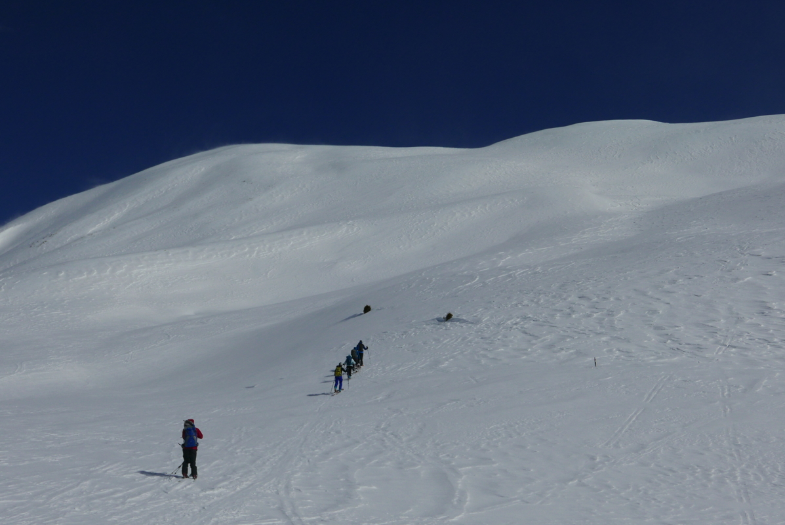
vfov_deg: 30.6
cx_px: 392
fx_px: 960
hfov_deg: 44.5
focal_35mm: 44
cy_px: 262
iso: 200
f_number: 5.6
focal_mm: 19.9
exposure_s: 1/6400
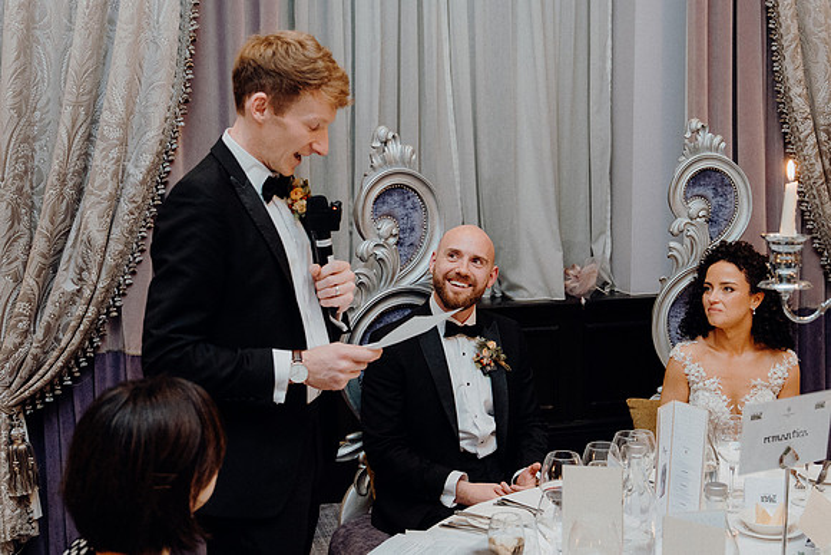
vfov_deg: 26.5
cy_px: 278
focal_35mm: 51
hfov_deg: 38.9
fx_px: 1177
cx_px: 416
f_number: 3.5
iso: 2500
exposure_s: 1/160
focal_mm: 34
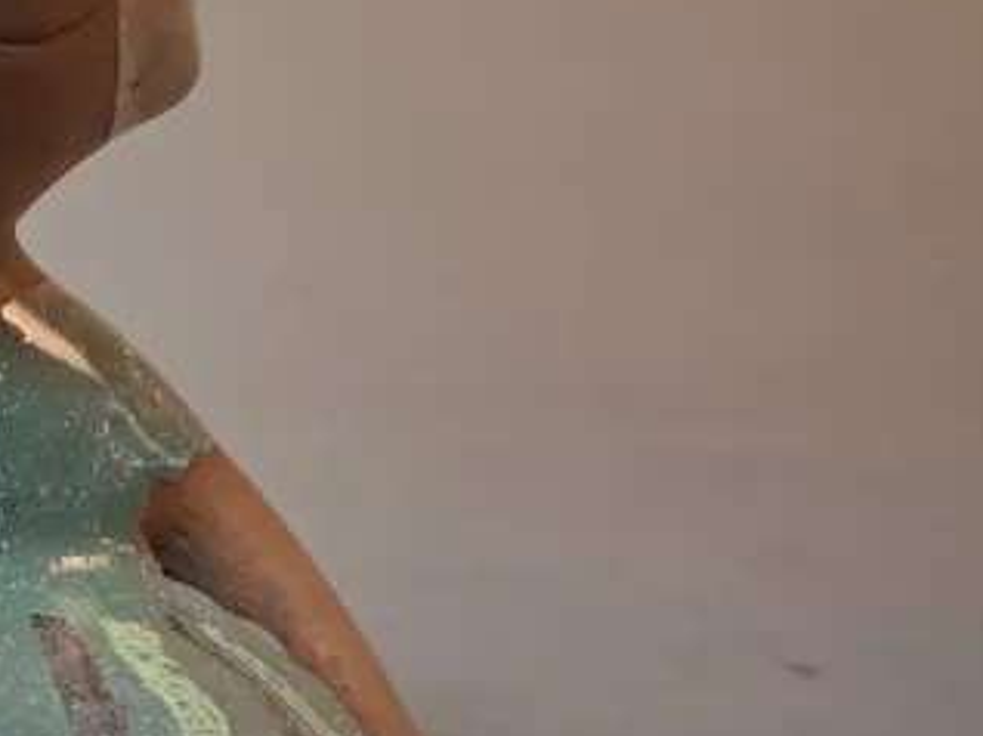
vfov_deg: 21.6
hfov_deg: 26.5
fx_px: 1930
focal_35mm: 68
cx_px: -83
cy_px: 396
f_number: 1.8
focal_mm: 4
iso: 320
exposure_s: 1/50
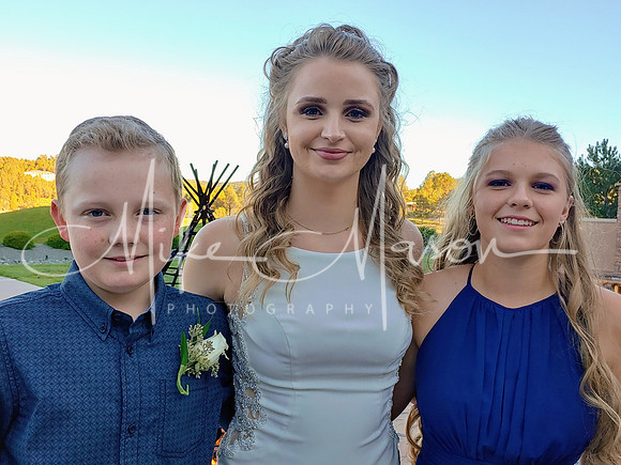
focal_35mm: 30
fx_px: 538
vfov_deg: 46.8
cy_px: 232
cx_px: 310
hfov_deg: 60.0
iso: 50
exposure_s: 1/314
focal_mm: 4.23
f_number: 1.5
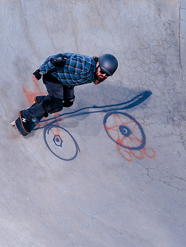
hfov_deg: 15.8
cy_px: 85
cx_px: 31
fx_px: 666
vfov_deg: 21.0
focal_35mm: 93
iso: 160
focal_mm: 44
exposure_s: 1/500
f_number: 4
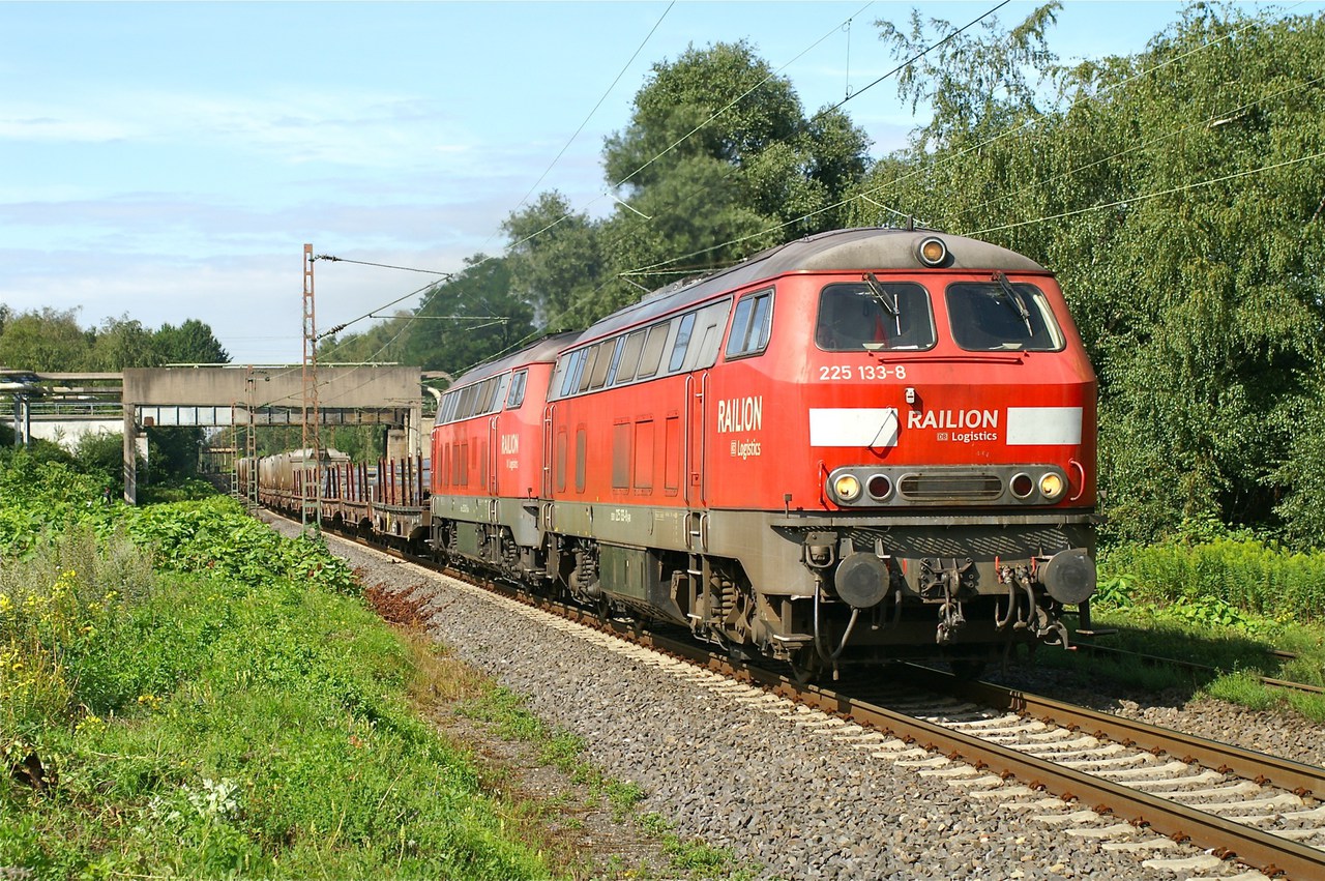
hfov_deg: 29.9
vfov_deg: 20.1
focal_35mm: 68
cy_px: 440
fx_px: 2482
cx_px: 662
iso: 200
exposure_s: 1/1000
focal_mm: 45
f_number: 5.6
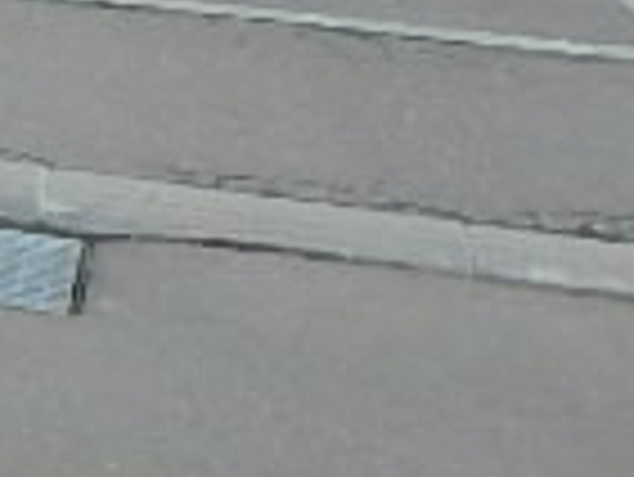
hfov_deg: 17.2
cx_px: -481
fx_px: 1741
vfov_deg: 12.8
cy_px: -580
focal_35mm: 95
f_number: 3.5
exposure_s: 1/250
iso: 125
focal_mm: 3.7
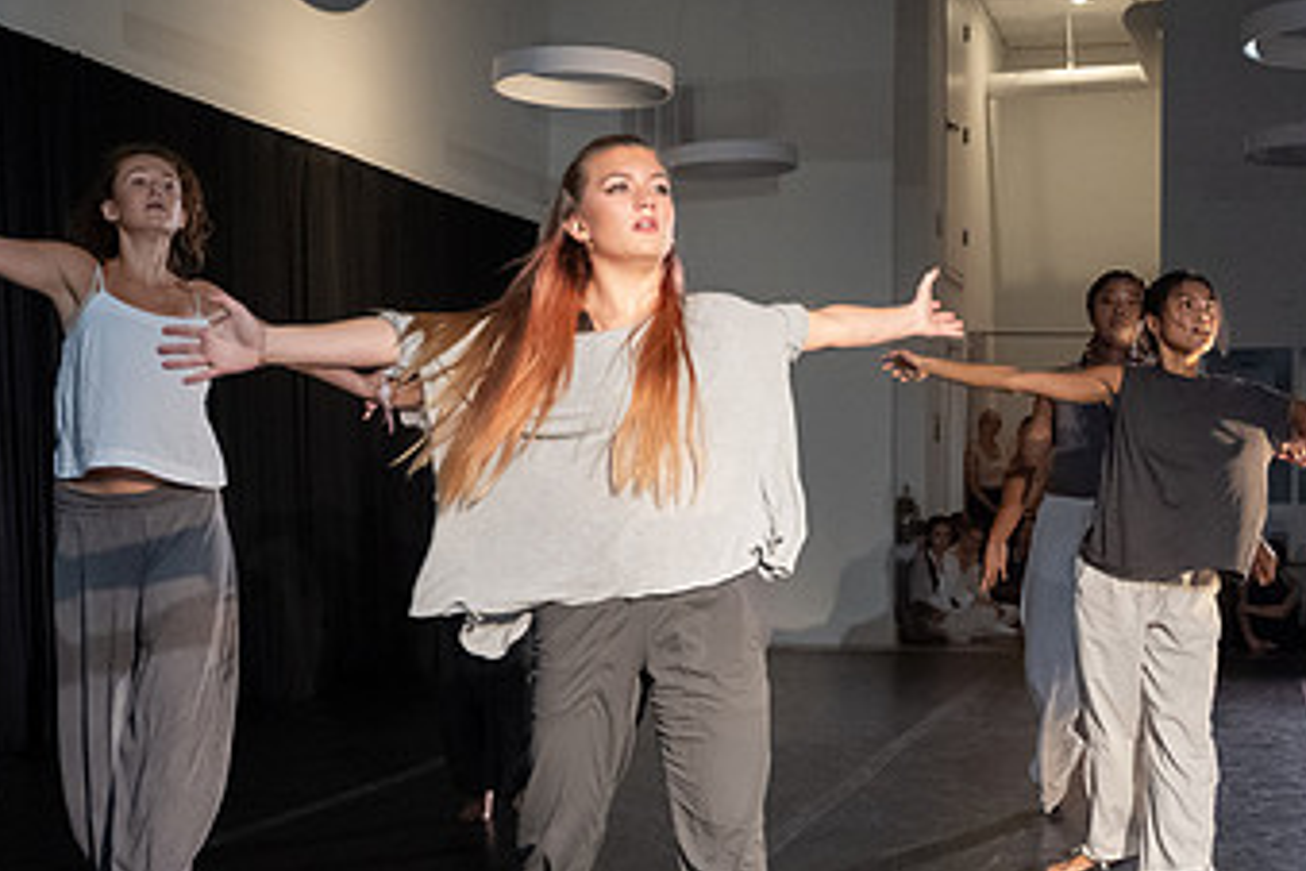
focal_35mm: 54
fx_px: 1959
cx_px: 690
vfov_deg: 24.9
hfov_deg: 36.9
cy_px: 591
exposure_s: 1/320
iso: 6400
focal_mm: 28
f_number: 4
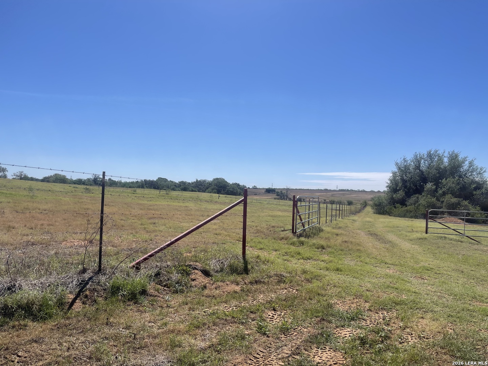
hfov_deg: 69.4
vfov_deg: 54.9
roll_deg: -1.6
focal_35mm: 25
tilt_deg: +0.3
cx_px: 244
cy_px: 183
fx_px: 352
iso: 32
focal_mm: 5.1
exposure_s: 1/6579
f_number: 1.6
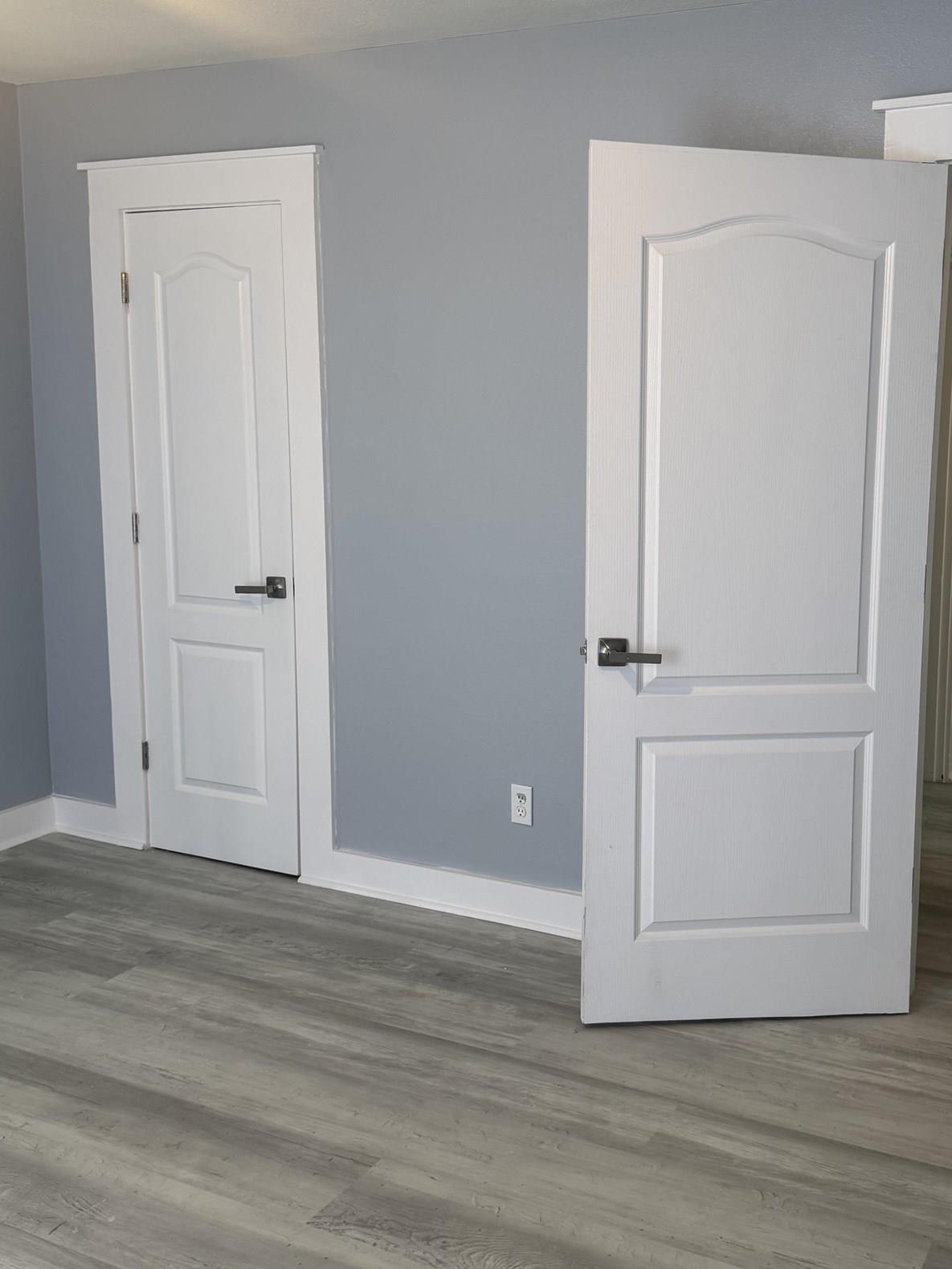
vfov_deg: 52.6
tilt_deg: -8.7
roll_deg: +0.3
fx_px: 1283
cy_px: 585
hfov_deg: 40.3
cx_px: 623
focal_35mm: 35
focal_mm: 6.76
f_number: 1.78
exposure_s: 1/60
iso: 125
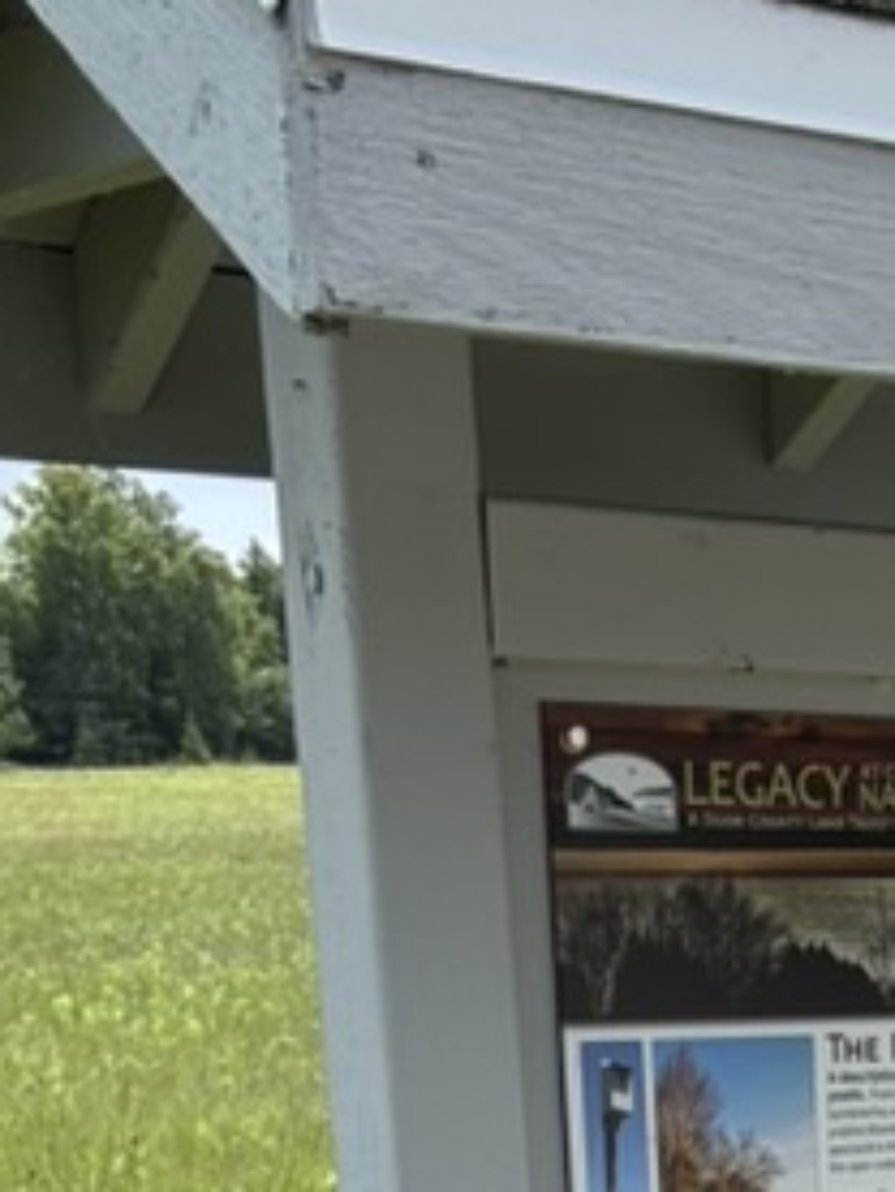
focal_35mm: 85
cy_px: 1825
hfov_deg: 16.3
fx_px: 2928
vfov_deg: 19.7
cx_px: 1209
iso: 25
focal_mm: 2.69
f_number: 1.9
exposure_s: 1/702
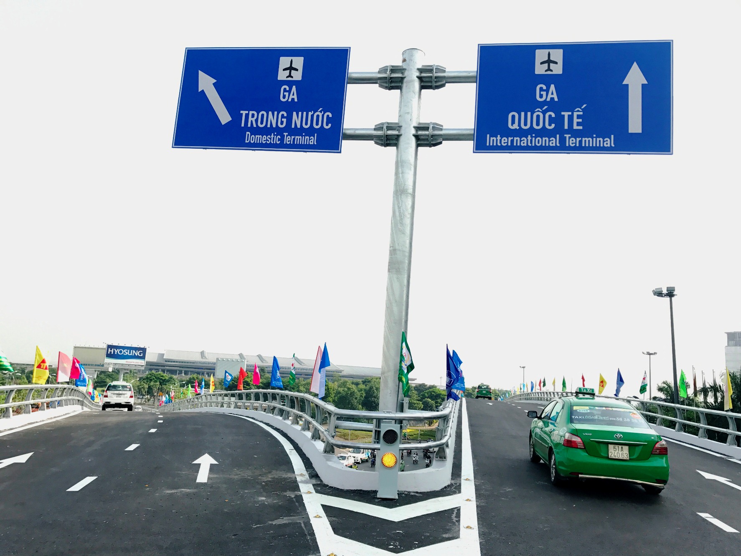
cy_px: 278
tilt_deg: +10.1
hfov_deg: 63.4
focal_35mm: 28
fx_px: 599
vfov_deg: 49.8
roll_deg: -3.6
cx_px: 370
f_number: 1.8
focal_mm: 3.99
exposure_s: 1/1088
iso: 20
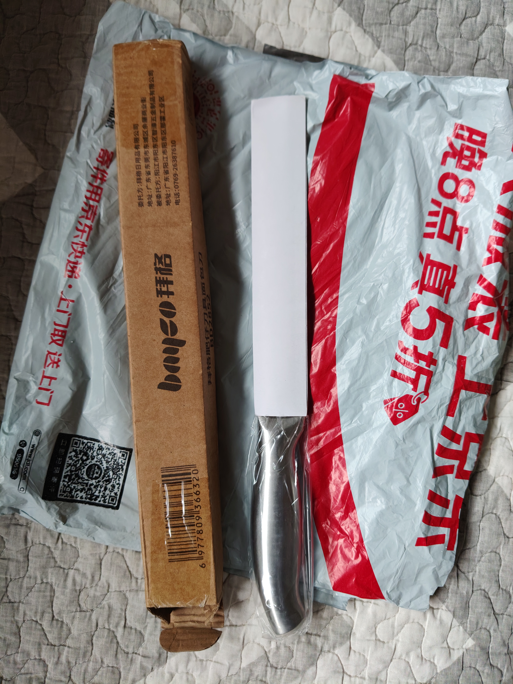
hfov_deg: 53.1
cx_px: 256
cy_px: 342
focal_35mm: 26
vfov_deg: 67.3
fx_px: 514
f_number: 1.88
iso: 521
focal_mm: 4.84
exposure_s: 1/120
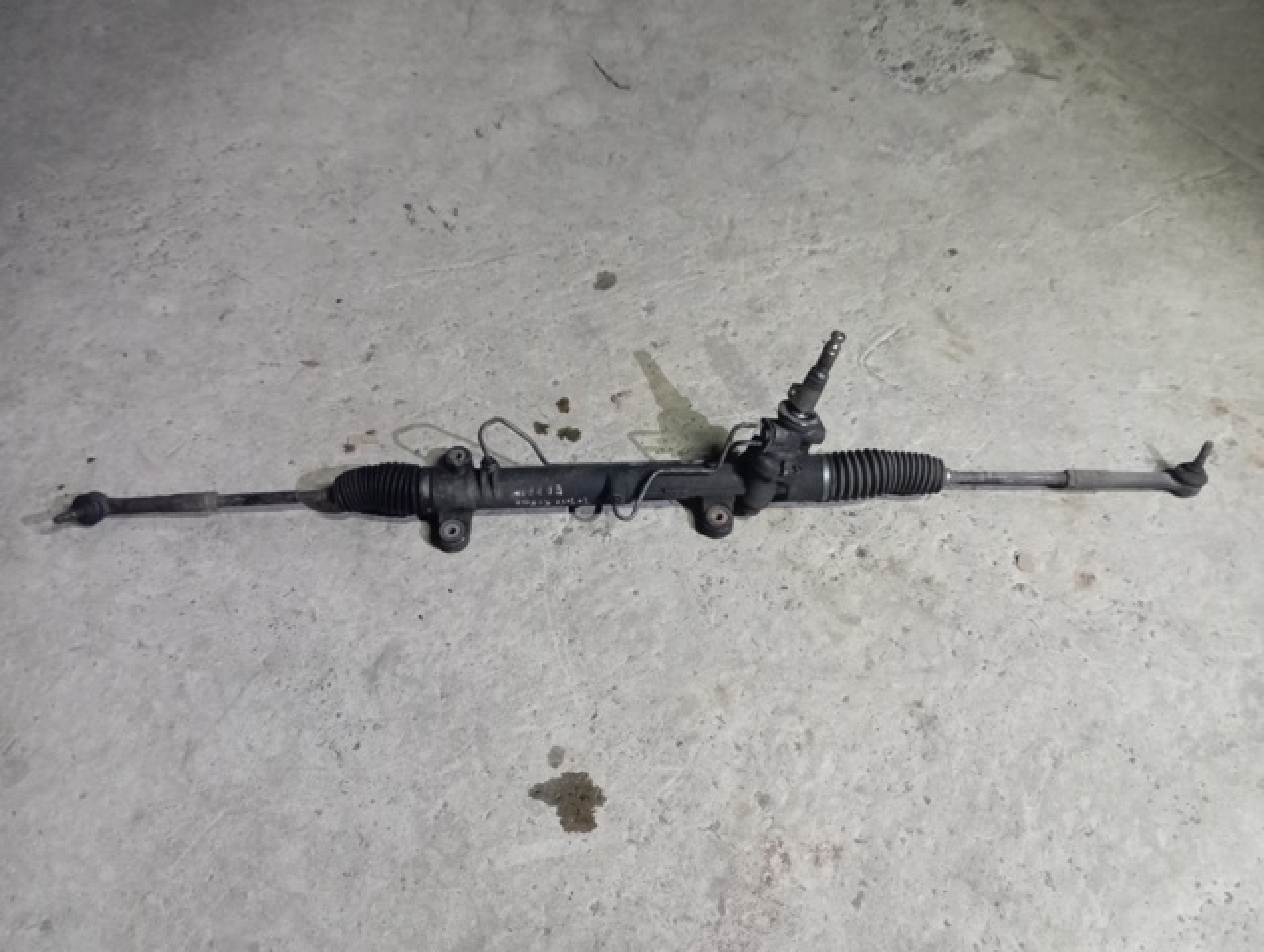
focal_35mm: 28
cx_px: 632
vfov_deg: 49.9
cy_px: 476
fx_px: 1024
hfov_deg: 63.4
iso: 1309
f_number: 1.8
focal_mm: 4.22
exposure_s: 1/20
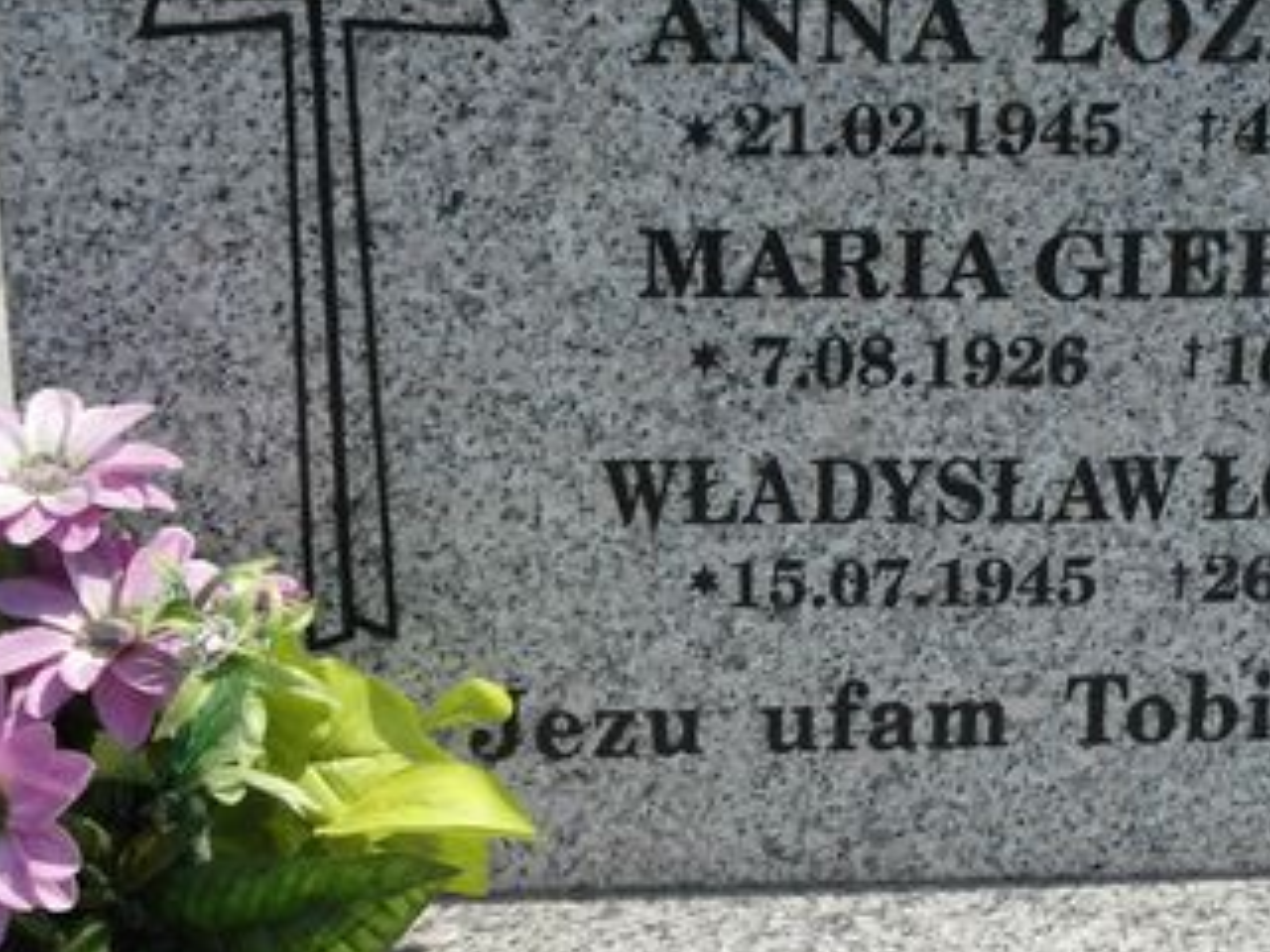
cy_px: 520
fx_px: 3082
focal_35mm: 84
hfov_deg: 23.2
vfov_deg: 17.6
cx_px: 849
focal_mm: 9.1
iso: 80
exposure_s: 1/500
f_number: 4.9
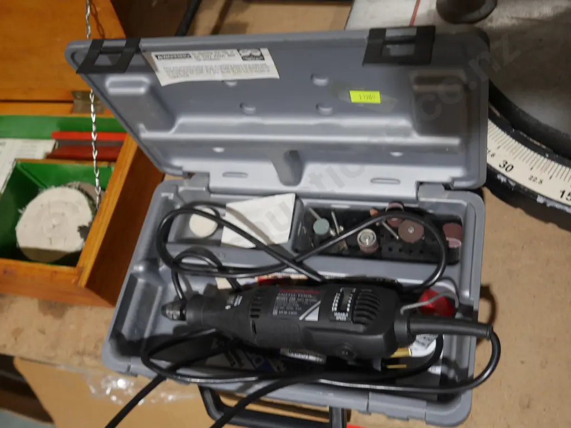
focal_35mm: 38
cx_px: 286
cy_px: 214
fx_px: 627
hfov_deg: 49.0
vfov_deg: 37.7
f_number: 4.1
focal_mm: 19
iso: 500
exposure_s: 1/60
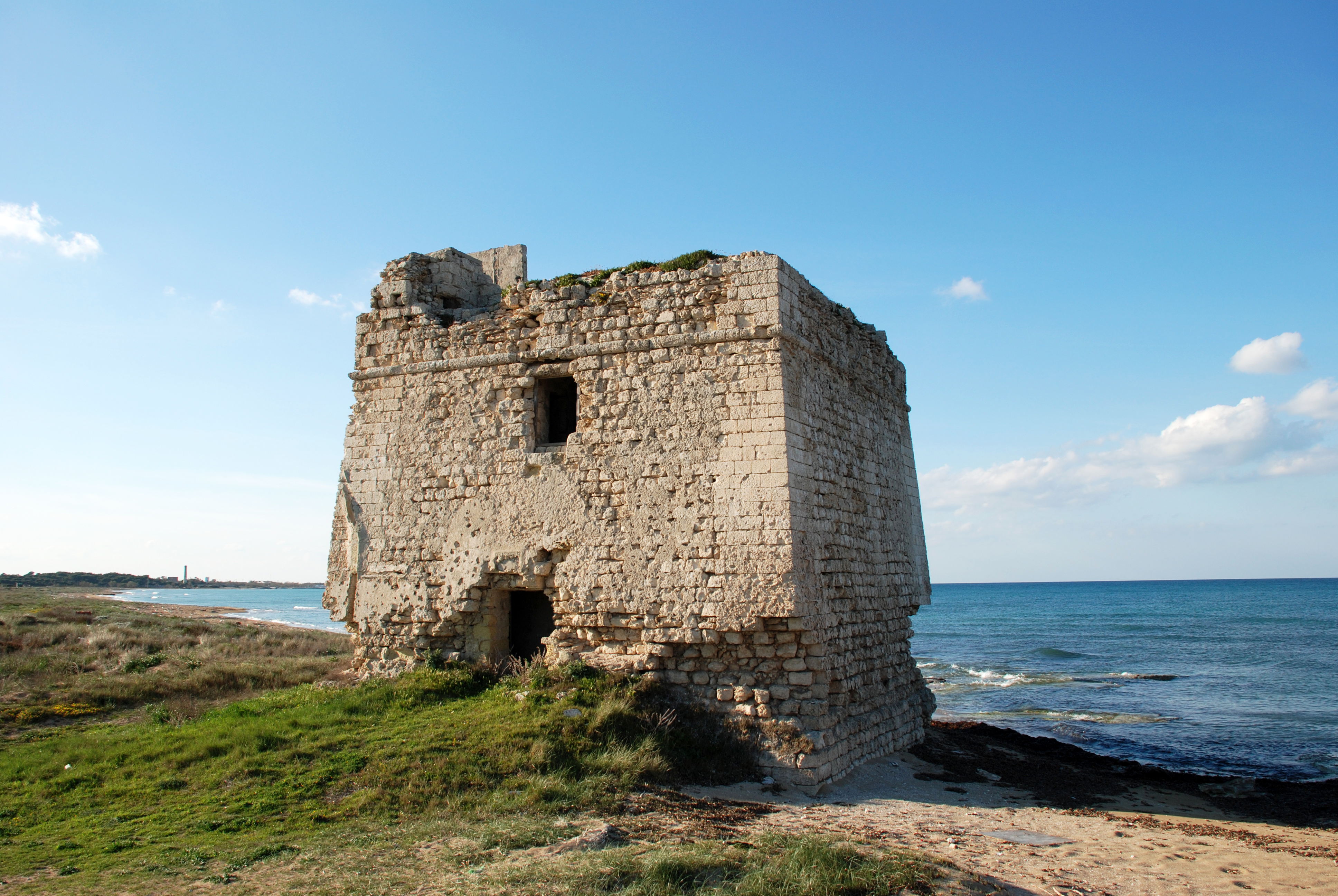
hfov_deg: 61.9
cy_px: 448
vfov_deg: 43.7
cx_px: 669
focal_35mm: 30
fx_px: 1116
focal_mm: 20
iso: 100
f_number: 8
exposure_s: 1/250
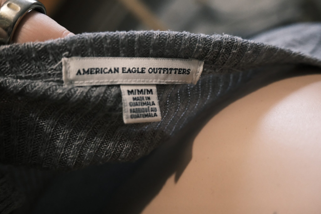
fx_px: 330
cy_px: 107
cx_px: 160
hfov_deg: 51.9
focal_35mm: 37
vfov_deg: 35.9
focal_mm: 24.8
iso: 6400
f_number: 3.5
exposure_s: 1/125
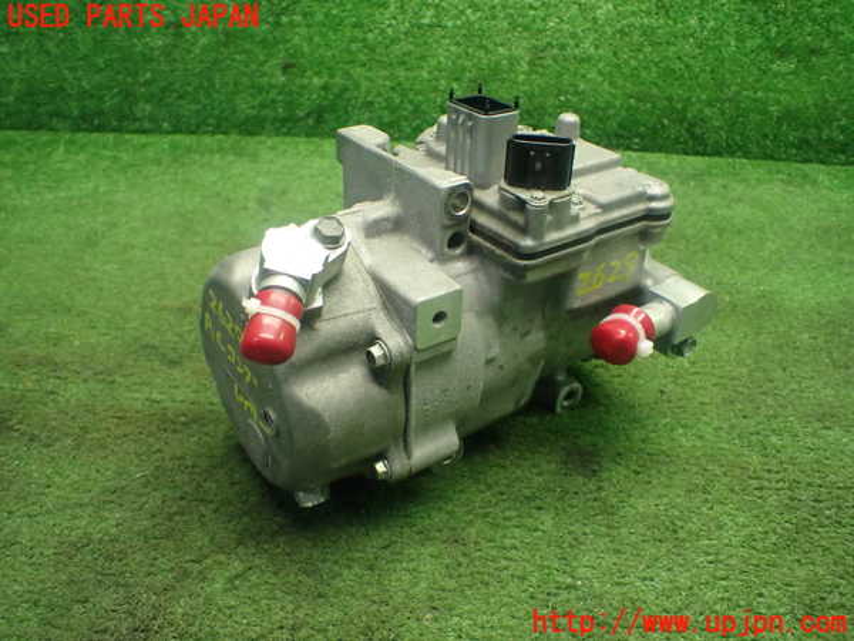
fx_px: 740
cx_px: 427
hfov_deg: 60.0
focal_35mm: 30
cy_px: 320
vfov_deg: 46.8
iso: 800
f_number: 2.3
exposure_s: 1/125
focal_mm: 5.4
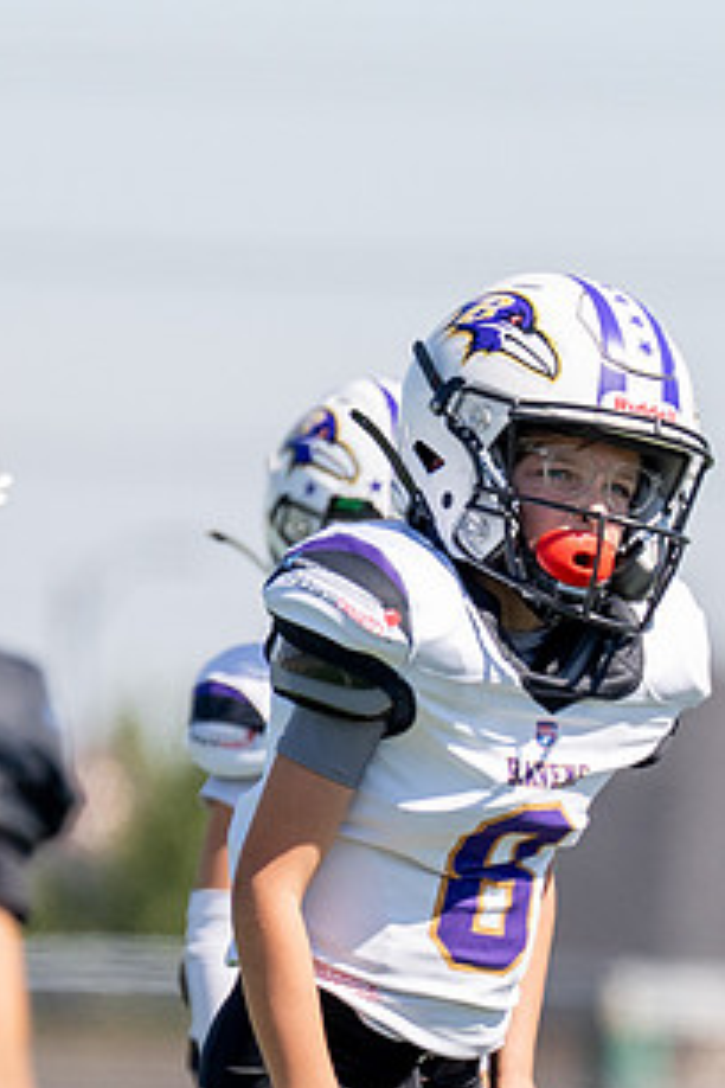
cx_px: 539
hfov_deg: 1.5
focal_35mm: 910
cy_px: 937
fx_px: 27487
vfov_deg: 2.3
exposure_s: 1/4000
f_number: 2.8
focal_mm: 200
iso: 200
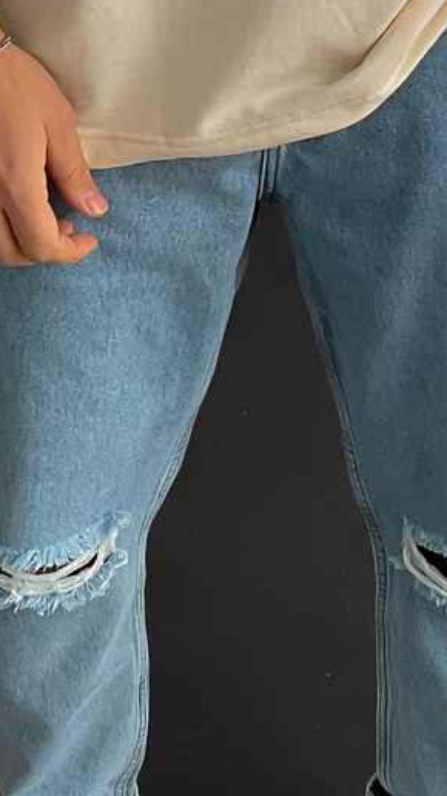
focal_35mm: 98
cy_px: -17
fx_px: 2066
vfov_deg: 21.0
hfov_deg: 12.3
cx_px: 276
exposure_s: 1/120
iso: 64
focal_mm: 3
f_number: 1.8
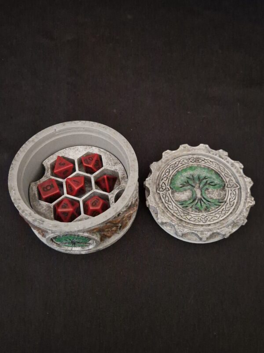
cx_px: 132
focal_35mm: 23
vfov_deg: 73.9
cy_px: 176
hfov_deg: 58.9
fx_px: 234
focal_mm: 5.4
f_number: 1.8
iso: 1000
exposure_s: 1/17
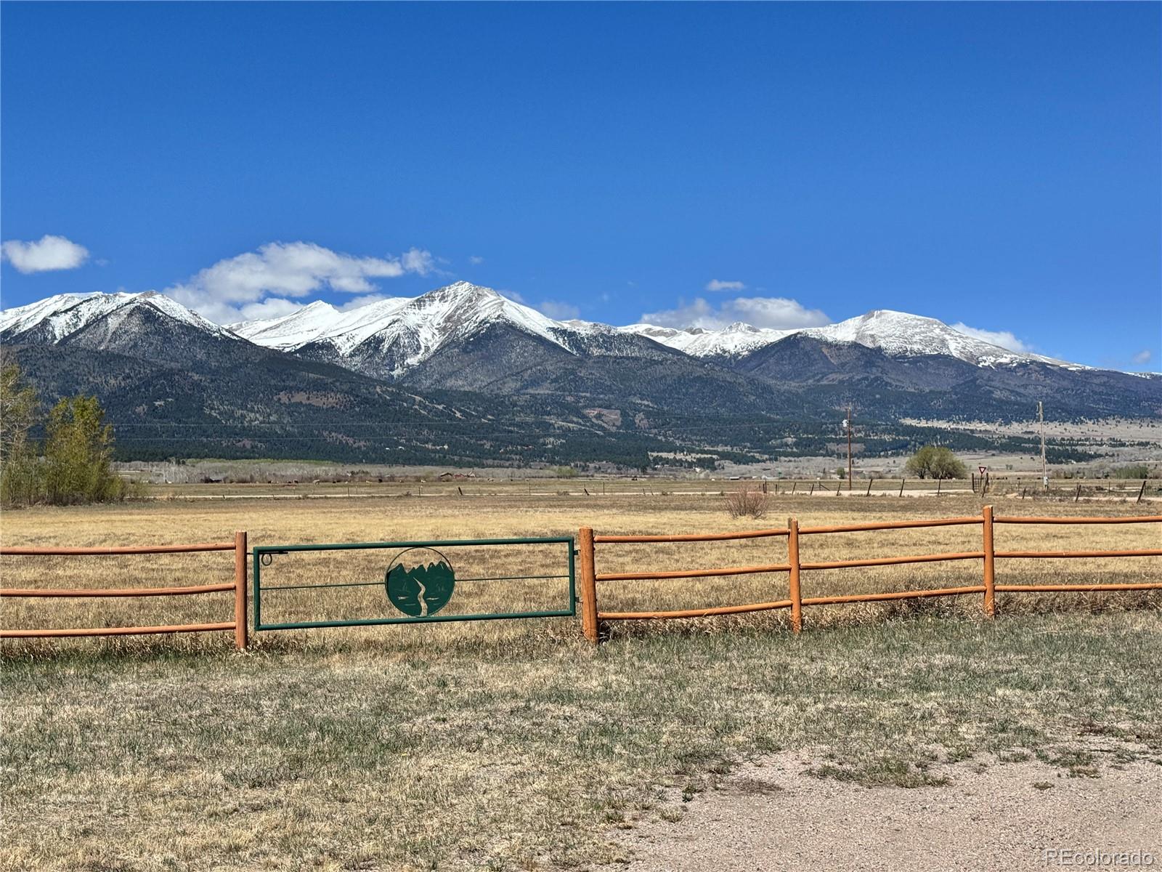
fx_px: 1611
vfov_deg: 30.3
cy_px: 436
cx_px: 581
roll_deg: +1.5
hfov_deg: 39.7
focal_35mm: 48
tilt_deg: +1.3
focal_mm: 6.76
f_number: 1.78
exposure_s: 1/7937
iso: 64
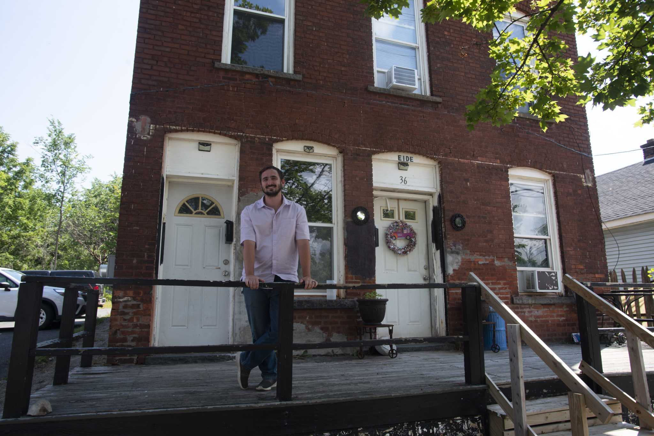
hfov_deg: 73.7
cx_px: 327
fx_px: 436
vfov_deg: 53.2
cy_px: 218
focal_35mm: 24
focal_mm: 24
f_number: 5.6
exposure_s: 1/125
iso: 200
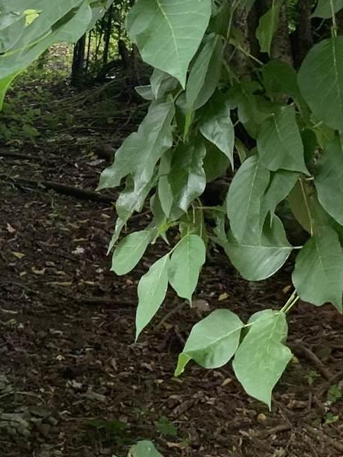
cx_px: 94
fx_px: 1322
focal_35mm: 100
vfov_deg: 18.5
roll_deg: -2.6
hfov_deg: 14.7
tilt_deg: +6.2
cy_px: -105
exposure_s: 1/122
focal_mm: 4.25
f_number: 1.8
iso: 32
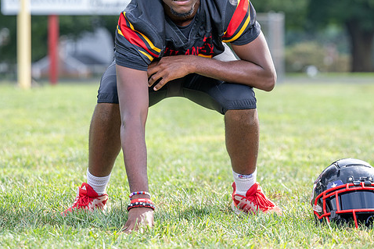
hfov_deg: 11.5
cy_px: 47
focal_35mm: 178
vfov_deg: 7.7
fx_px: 1850
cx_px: 208
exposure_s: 1/250
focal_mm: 103
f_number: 3.2
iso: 100
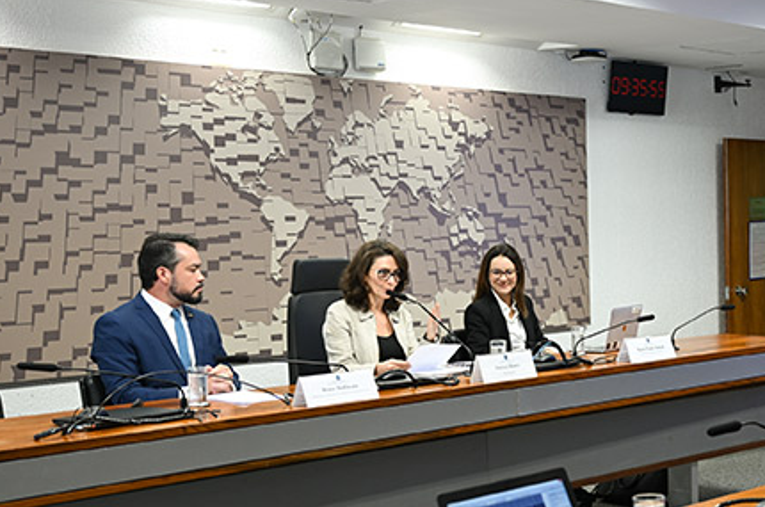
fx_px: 1379
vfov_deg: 20.7
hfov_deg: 29.4
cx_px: 728
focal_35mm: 65
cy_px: 359
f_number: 2.8
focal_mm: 32.5
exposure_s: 1/50
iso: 400
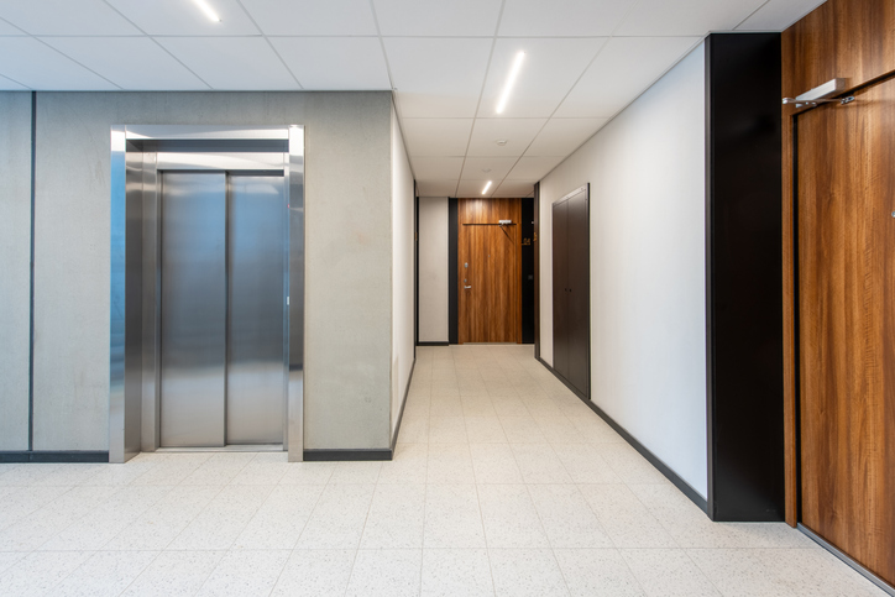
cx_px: 448
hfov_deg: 93.3
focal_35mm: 17
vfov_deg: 70.5
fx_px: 423
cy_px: 298
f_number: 8
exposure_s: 1/6
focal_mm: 17
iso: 64
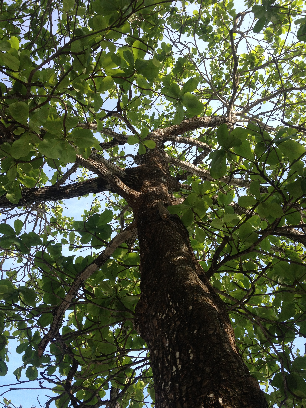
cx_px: 153
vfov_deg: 52.6
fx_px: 413
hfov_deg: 40.7
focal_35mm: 35
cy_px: 204
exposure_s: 1/546
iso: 50
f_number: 2.4
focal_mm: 4.28
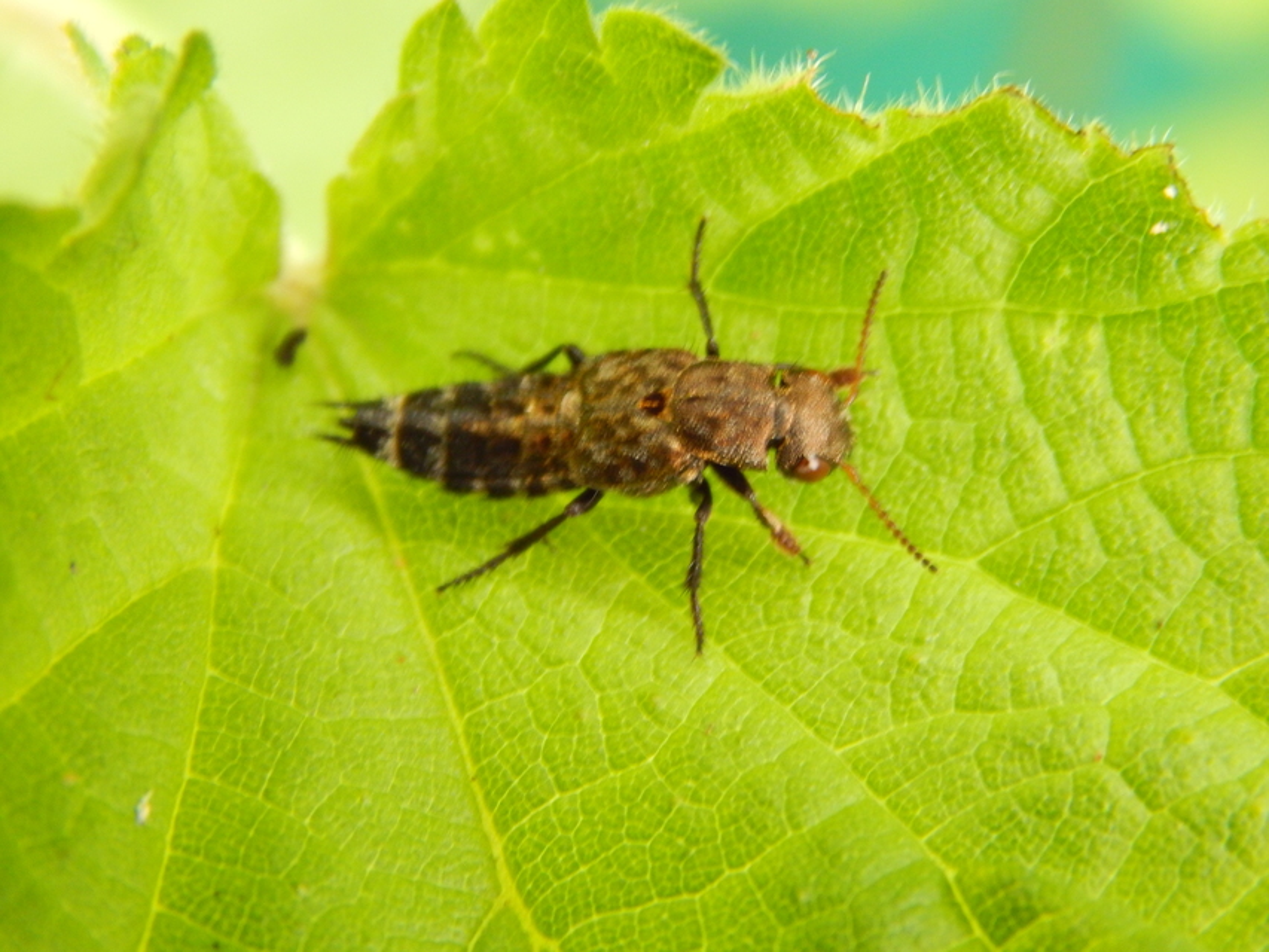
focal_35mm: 160
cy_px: 476
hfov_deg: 12.3
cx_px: 634
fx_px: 5866
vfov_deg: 9.3
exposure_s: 1/30
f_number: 5.1
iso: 400
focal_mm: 28.7
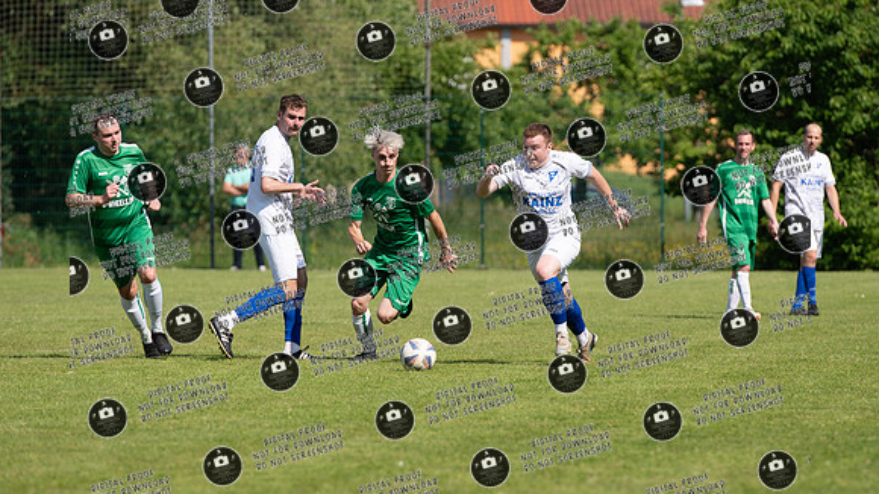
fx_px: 7410
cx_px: 463
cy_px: 185
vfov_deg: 3.8
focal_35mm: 318
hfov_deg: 6.8
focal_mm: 195
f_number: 3.5
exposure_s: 1/1600
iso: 110
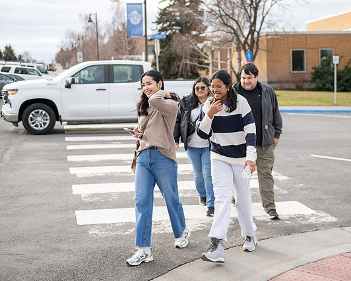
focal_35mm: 54
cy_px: 135
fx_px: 561
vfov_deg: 28.1
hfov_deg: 34.6
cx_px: 218
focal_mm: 45
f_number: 2.8
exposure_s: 1/2000
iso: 200
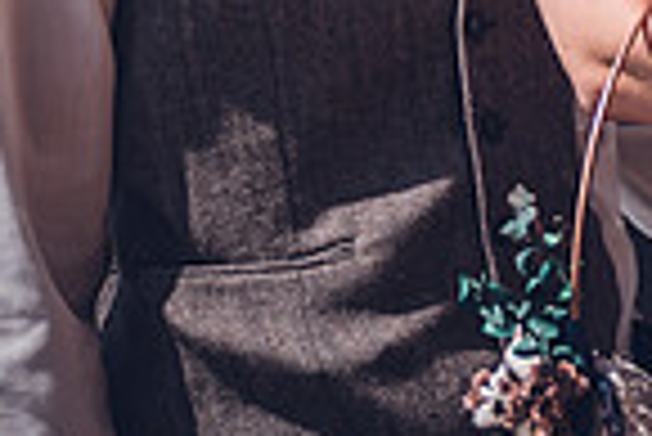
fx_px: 2756
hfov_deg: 12.5
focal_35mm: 152
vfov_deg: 8.6
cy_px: -398
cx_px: 1097
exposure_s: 1/2000
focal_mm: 38
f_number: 2.8
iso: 100
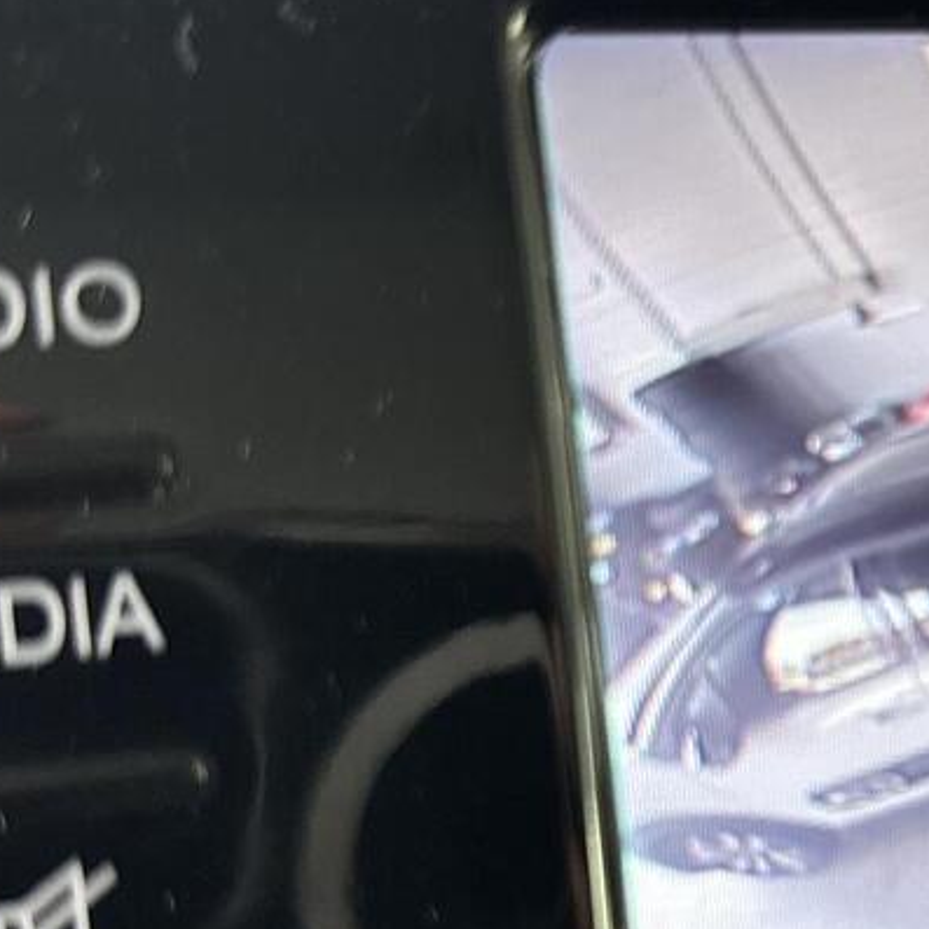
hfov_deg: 20.6
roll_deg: -5.0
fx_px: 2338
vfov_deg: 22.4
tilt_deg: -26.1
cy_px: 613
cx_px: 1200
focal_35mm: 77
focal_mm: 6.76
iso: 800
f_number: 1.78
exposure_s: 1/57
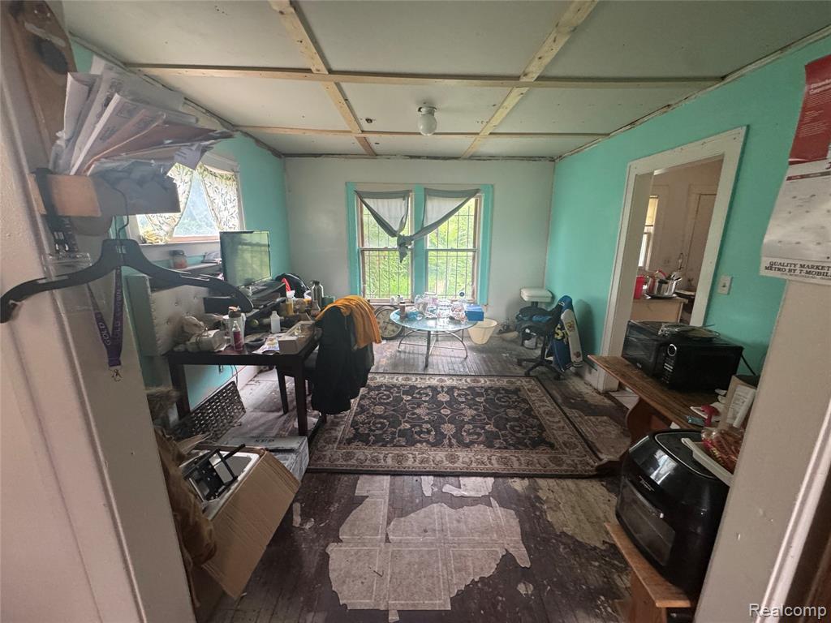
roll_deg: -0.2
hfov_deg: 102.1
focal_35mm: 14
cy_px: 312
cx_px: 416
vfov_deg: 85.7
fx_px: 336
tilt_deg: -13.5
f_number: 2.2
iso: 320
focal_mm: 2.22
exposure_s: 1/63
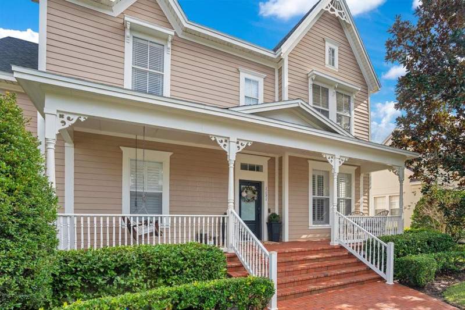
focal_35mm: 16
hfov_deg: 96.7
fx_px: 207
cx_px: 232
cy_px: 155
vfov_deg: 73.7
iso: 100
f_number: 8
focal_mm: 16
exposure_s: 1/125
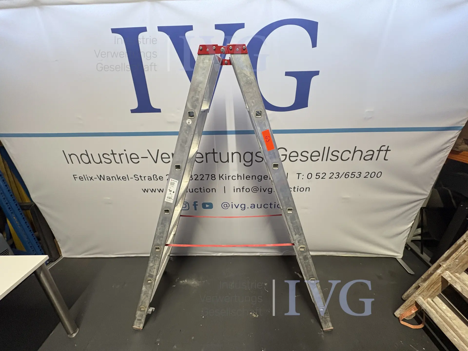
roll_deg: +1.3
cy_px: 176
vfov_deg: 85.7
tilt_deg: -17.0
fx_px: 189
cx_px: 234
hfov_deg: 102.1
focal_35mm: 14
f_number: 2.2
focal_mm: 2.22
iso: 160
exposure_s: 1/50
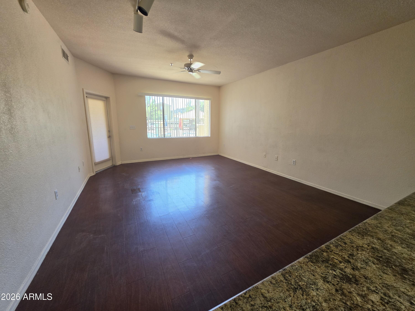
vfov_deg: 89.9
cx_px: 208
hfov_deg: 106.2
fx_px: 156
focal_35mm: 13
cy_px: 156
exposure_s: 1/120
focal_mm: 2.2
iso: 100
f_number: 1.9
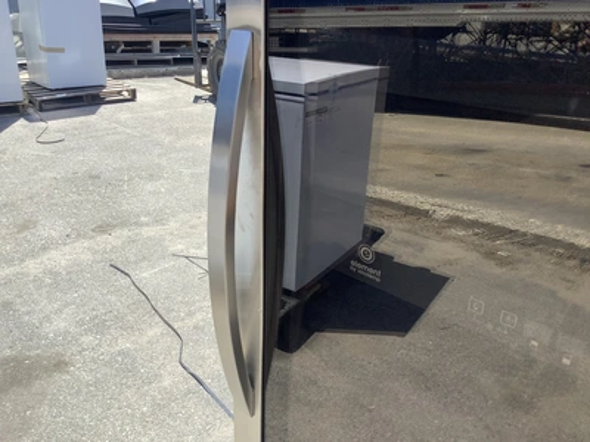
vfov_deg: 45.4
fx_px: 528
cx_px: 295
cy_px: 221
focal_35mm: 31
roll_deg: -1.4
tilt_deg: -21.8
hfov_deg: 58.4
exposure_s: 1/679
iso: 25
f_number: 2.4
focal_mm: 3.3
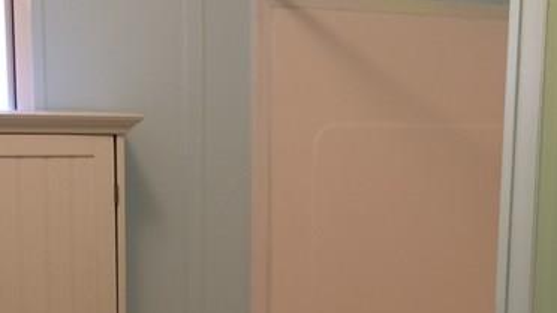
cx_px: 407
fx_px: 1285
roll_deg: -0.3
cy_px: 310
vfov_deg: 13.7
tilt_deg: -10.0
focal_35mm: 87
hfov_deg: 24.2
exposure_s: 1/30
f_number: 2.2
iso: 50
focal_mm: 4.15
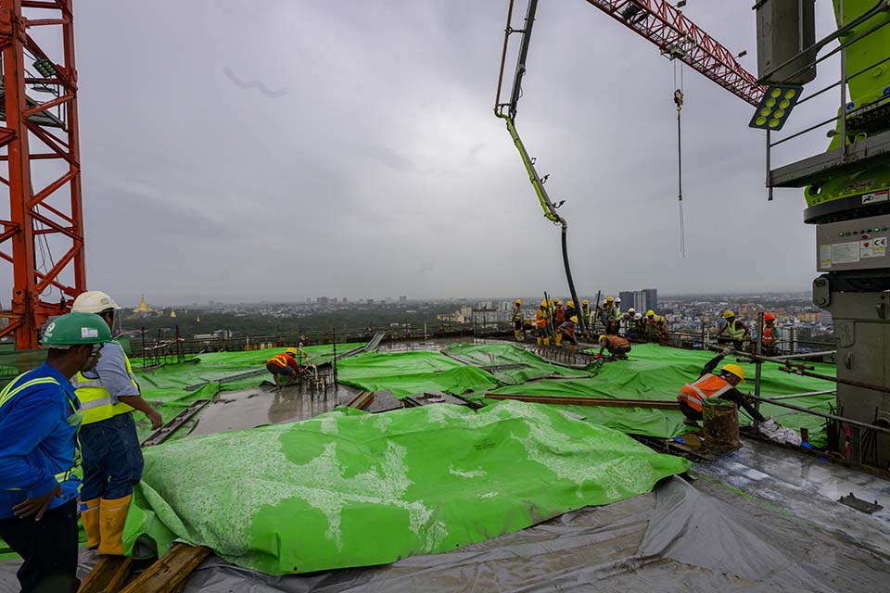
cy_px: 296
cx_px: 445
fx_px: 346
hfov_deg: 104.3
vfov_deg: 81.2
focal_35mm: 14
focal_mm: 14
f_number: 9
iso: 2000
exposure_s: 1/2000
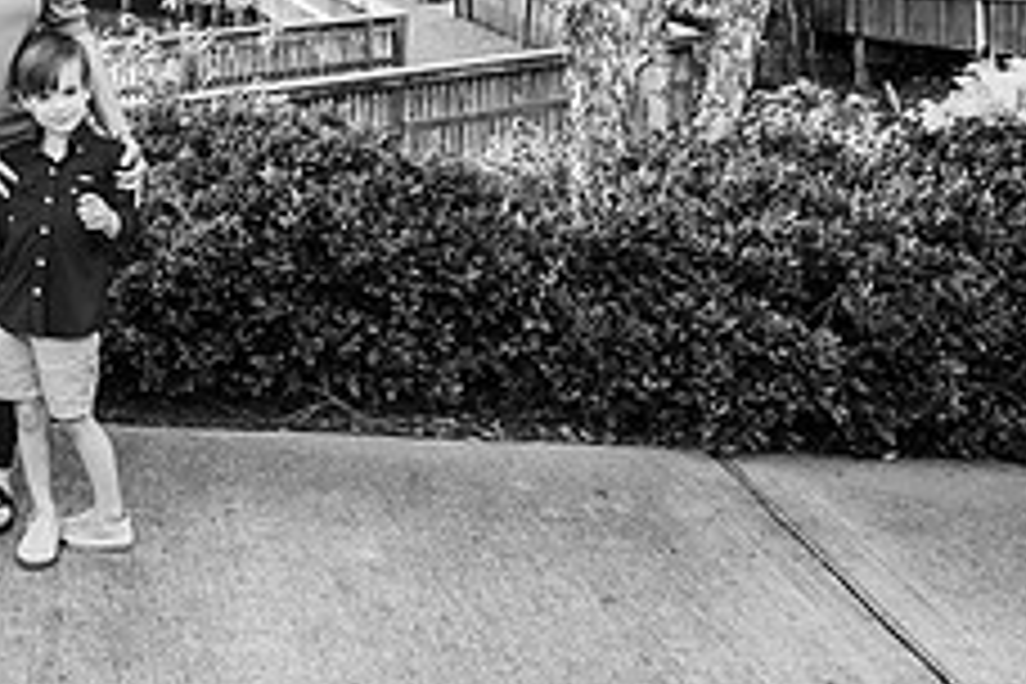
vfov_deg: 21.0
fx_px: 1738
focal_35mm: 61
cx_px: -112
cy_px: -97
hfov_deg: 29.5
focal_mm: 24
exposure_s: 1/200
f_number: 3.2
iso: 320
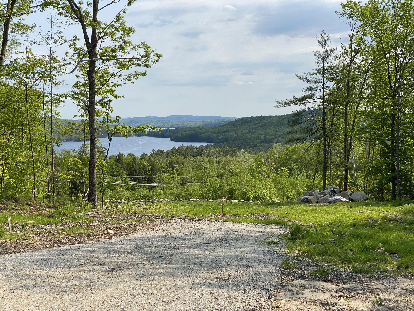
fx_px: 622
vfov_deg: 28.0
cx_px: 207
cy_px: 156
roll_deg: +0.6
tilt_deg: -3.6
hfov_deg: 36.8
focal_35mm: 52
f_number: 2
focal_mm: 6
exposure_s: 1/1776
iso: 20
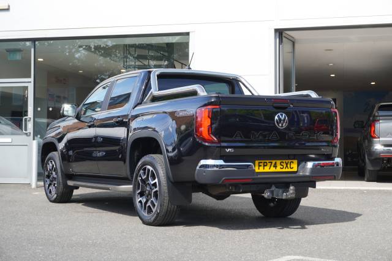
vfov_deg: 23.8
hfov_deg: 35.1
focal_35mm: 57
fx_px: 620
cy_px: 130
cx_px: 196
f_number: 6.3
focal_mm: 38
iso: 100
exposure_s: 1/80
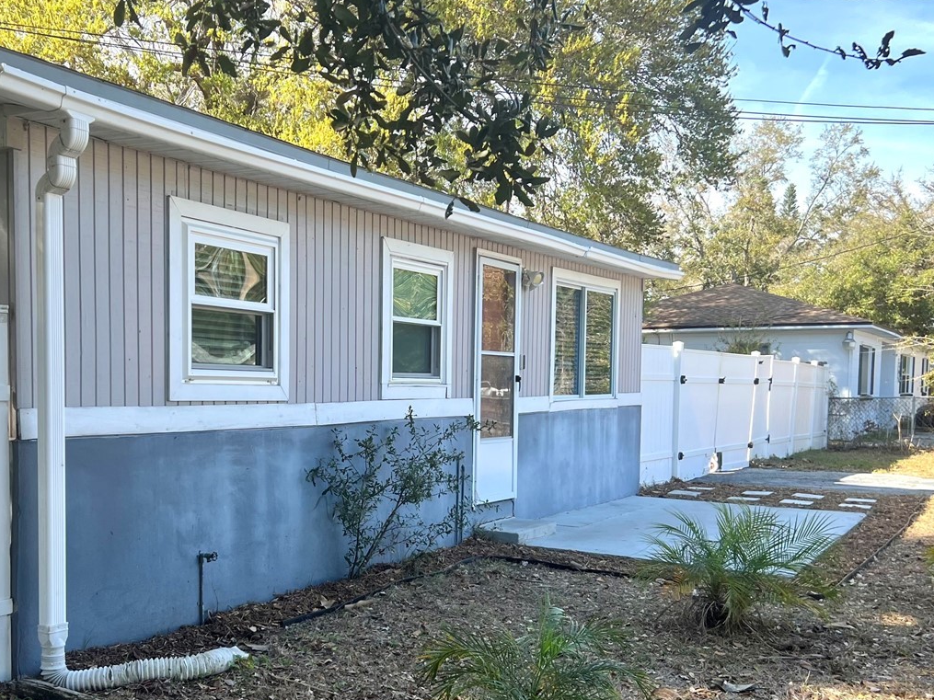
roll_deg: -0.3
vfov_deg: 34.9
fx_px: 1106
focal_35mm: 41
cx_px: 342
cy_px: 453
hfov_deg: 45.3
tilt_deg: -4.7
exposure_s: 1/909
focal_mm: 5.7
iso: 50
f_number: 1.5
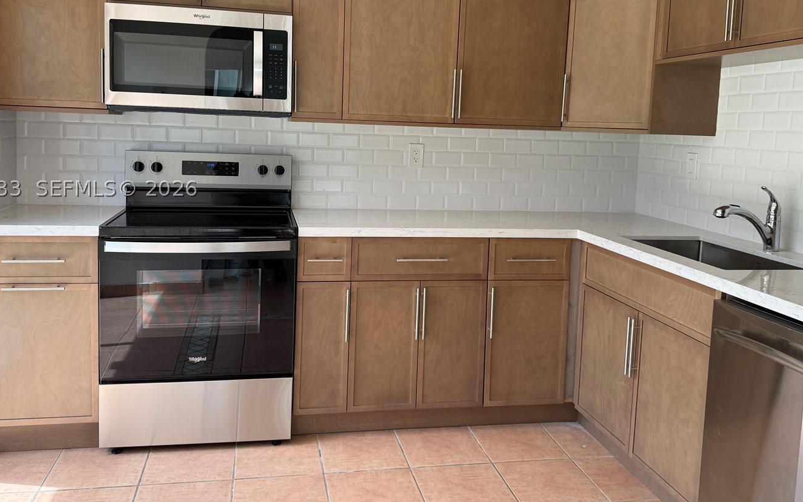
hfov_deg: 61.2
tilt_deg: -5.2
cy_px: 188
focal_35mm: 31
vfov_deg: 40.3
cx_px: 385
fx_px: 679
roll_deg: -2.5
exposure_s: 1/323
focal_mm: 6.76
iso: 100
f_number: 1.78
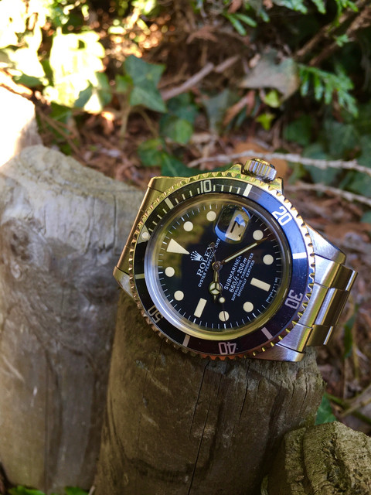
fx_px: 414
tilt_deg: -32.2
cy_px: 248
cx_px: 186
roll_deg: -14.1
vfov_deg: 61.7
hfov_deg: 48.2
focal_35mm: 29
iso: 32
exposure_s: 1/50
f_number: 2.2
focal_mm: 4.15
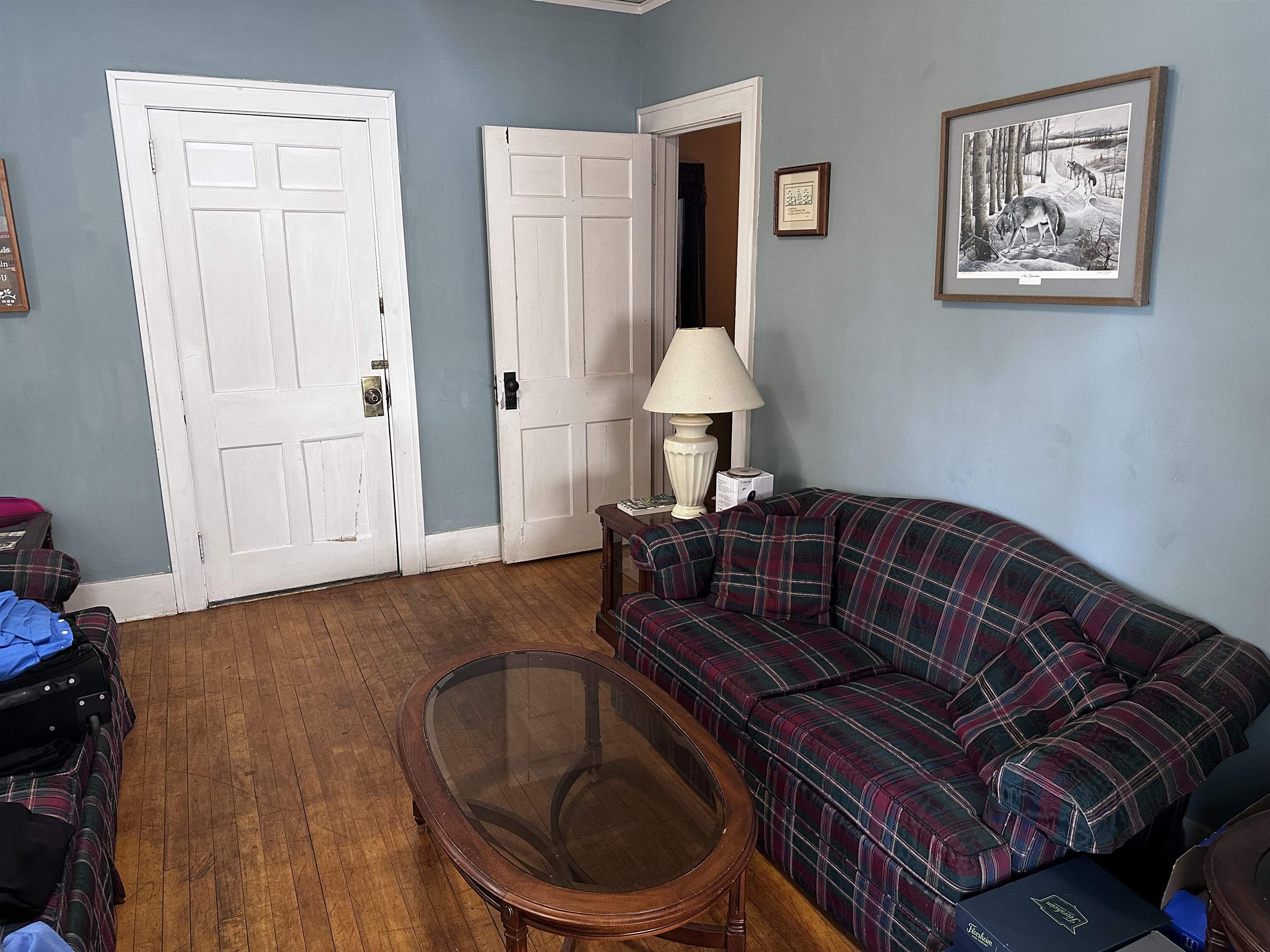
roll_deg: -0.1
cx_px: 635
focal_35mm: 24
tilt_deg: -14.3
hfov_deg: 71.6
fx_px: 881
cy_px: 476
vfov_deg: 56.8
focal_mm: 6.86
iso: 320
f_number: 1.78
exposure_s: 1/60
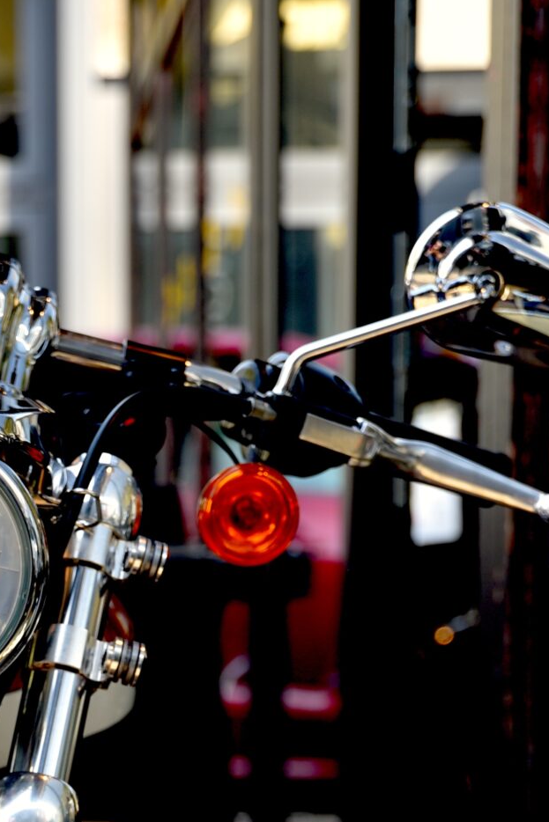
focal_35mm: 159
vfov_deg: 12.6
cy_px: 997
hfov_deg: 8.5
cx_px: -134
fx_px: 3635
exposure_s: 1/60
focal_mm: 58
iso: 100
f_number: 4
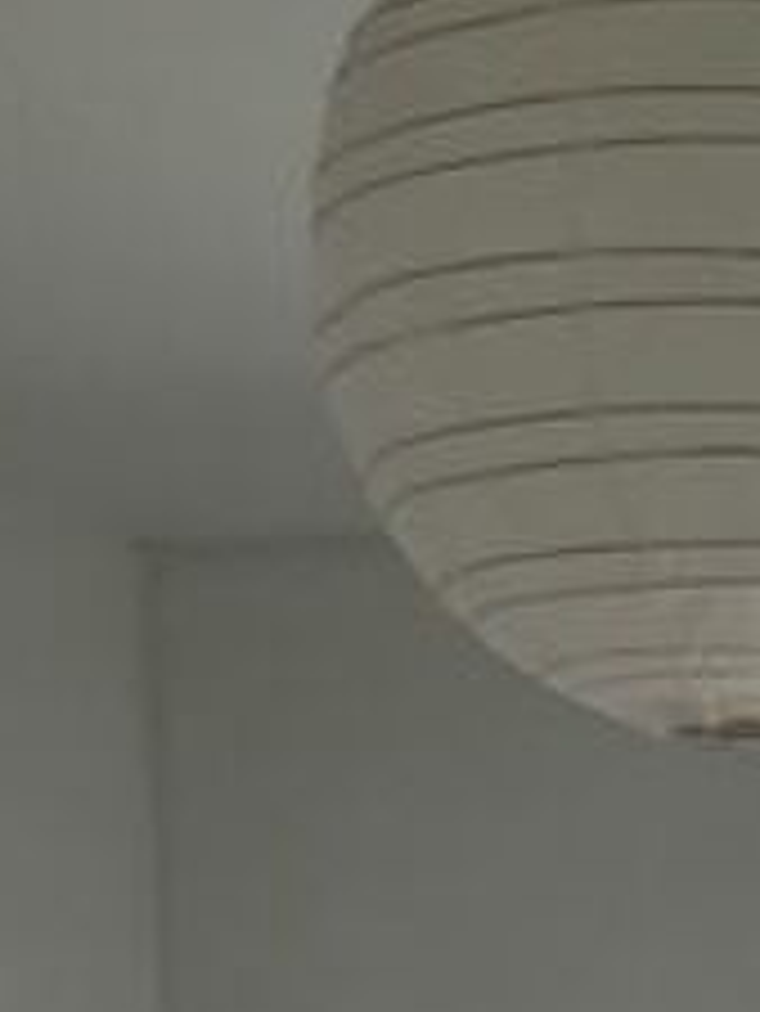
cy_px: 2526
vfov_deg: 10.7
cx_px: 935
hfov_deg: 9.5
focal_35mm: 154
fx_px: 4504
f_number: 1.8
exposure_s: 1/100
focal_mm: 5.4
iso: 100
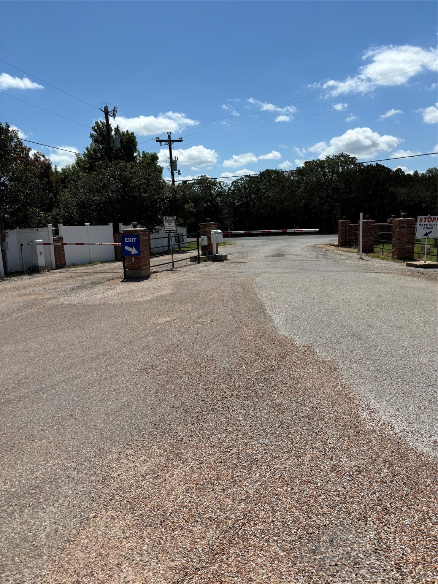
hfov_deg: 53.1
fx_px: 439
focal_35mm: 26
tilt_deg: -9.8
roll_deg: +0.4
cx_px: 219
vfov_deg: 67.3
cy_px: 292
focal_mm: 5.96
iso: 50
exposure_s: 1/5618
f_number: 1.6
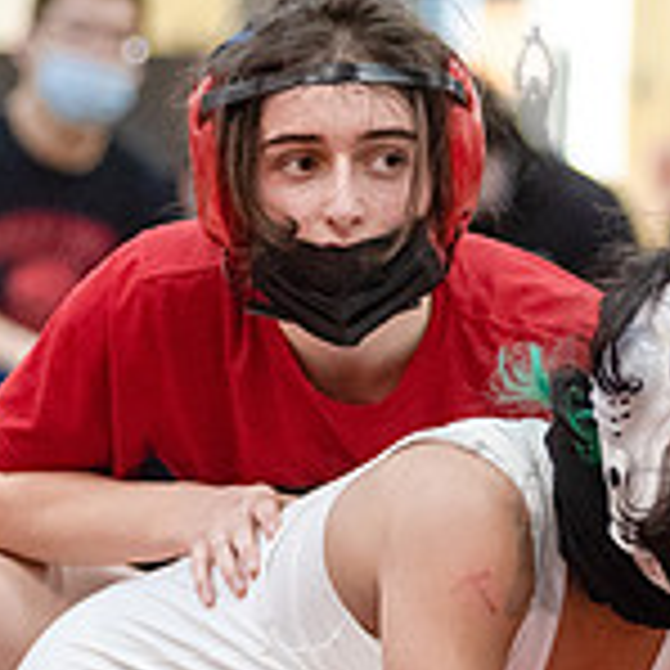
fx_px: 8715
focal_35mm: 398
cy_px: 537
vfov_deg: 4.4
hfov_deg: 4.4
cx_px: 531
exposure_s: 1/320
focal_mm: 120
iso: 4000
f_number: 3.5
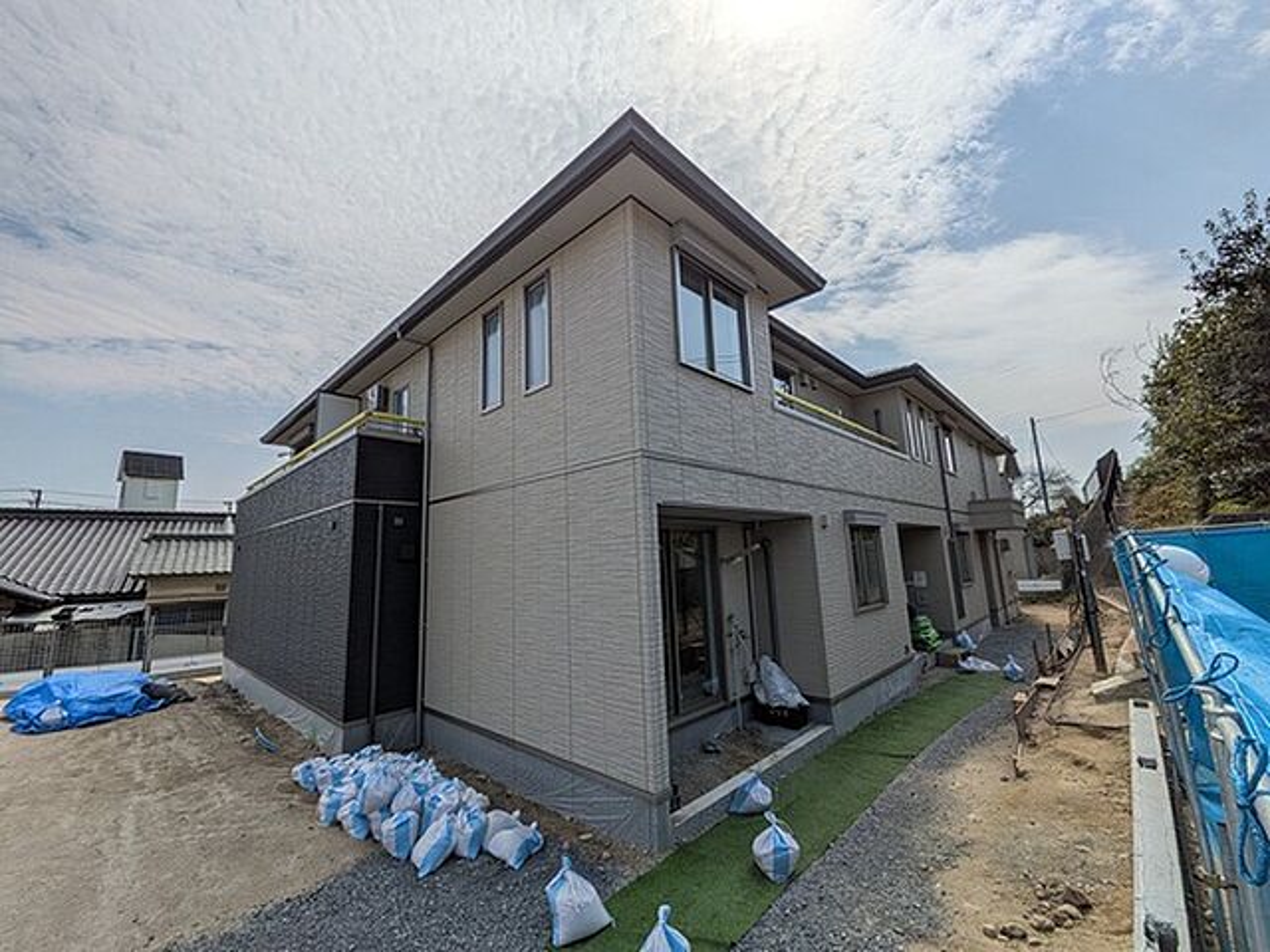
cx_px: 635
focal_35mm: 14
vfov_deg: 85.7
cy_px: 476
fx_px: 514
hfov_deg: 102.1
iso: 49
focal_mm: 1.85
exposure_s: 1/6897
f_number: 2.2
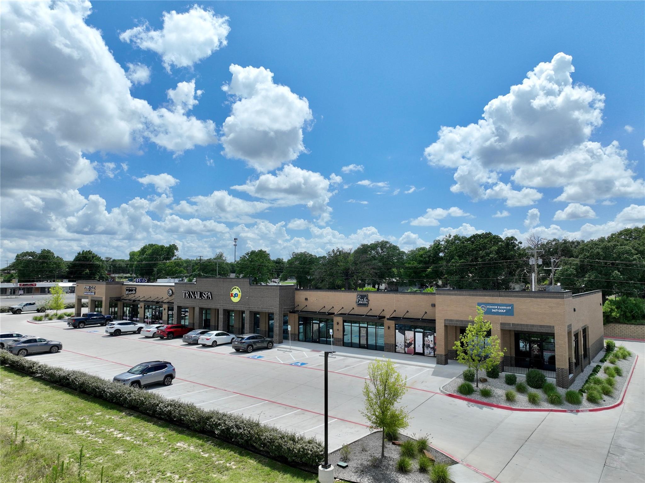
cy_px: 242
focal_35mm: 24
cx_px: 322
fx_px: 447
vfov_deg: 56.8
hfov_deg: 71.6
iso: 200
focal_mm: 12.29
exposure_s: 1/4000
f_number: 2.8
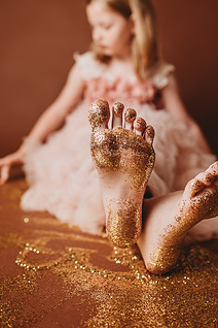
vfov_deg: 55.3
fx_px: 309
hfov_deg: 38.7
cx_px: 133
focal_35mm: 34
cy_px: 128
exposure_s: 1/160
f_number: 2.5
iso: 100
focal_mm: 24
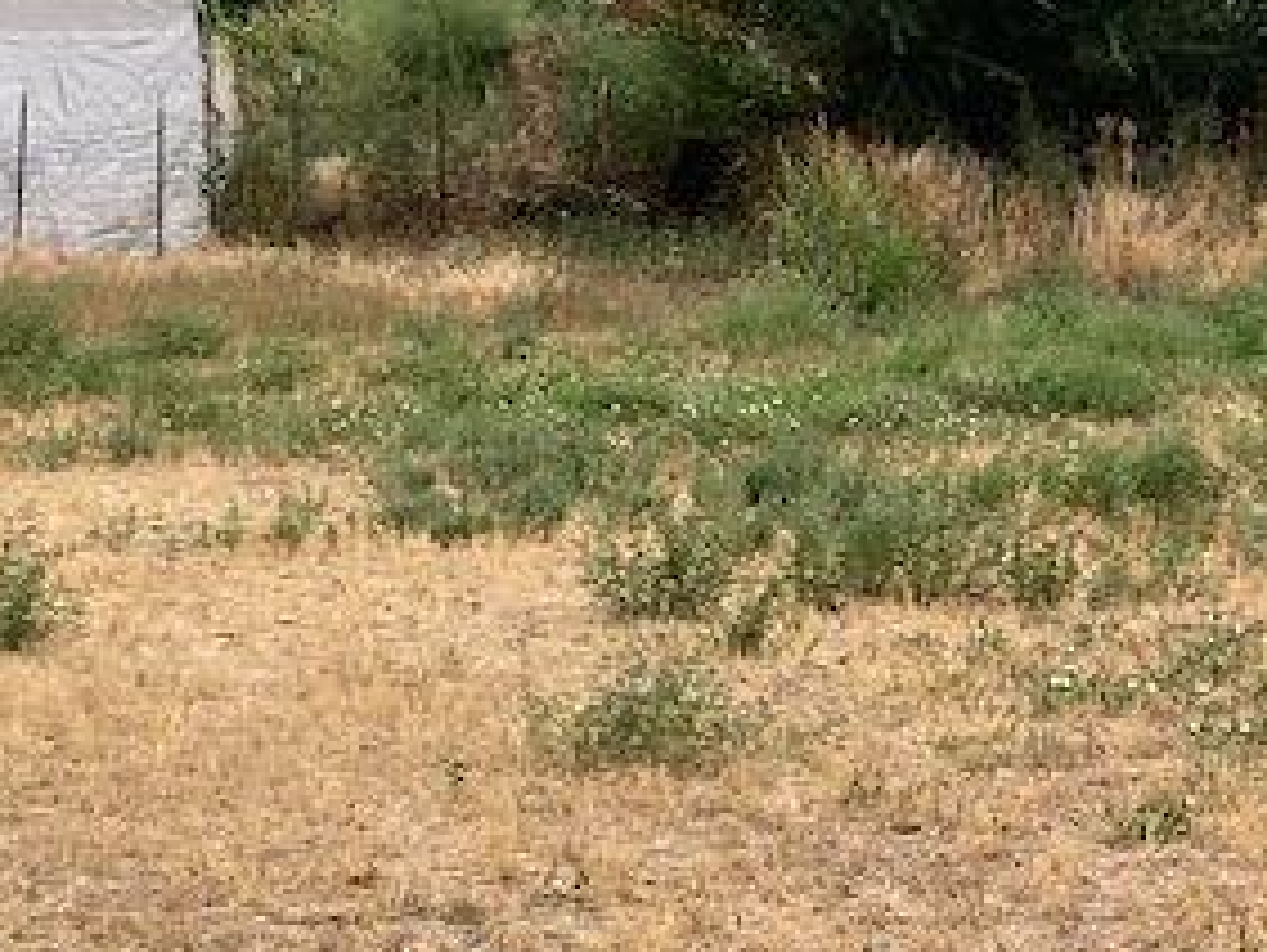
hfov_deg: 15.3
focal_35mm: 127
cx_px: 1132
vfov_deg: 11.7
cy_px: 718
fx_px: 4652
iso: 20
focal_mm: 3.99
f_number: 1.8
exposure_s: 1/960
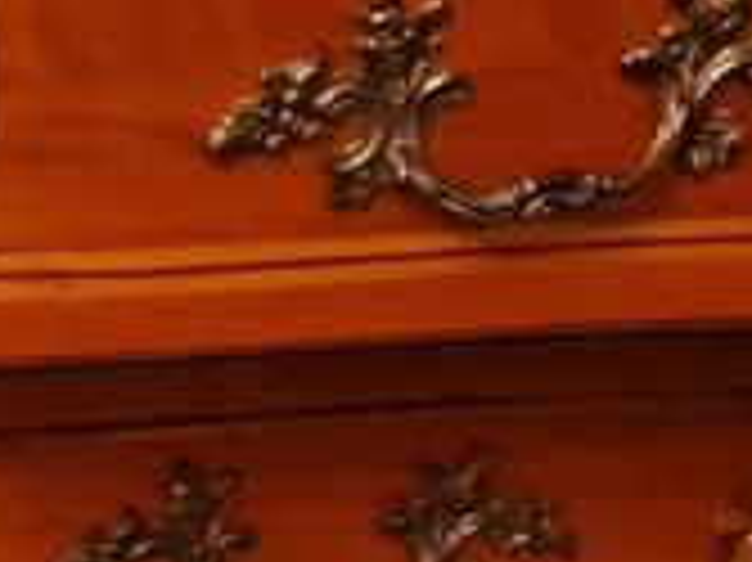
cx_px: -729
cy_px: 746
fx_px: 2996
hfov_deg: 12.6
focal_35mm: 138
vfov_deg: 10.5
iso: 640
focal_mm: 5.4
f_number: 1.8
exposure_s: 1/50
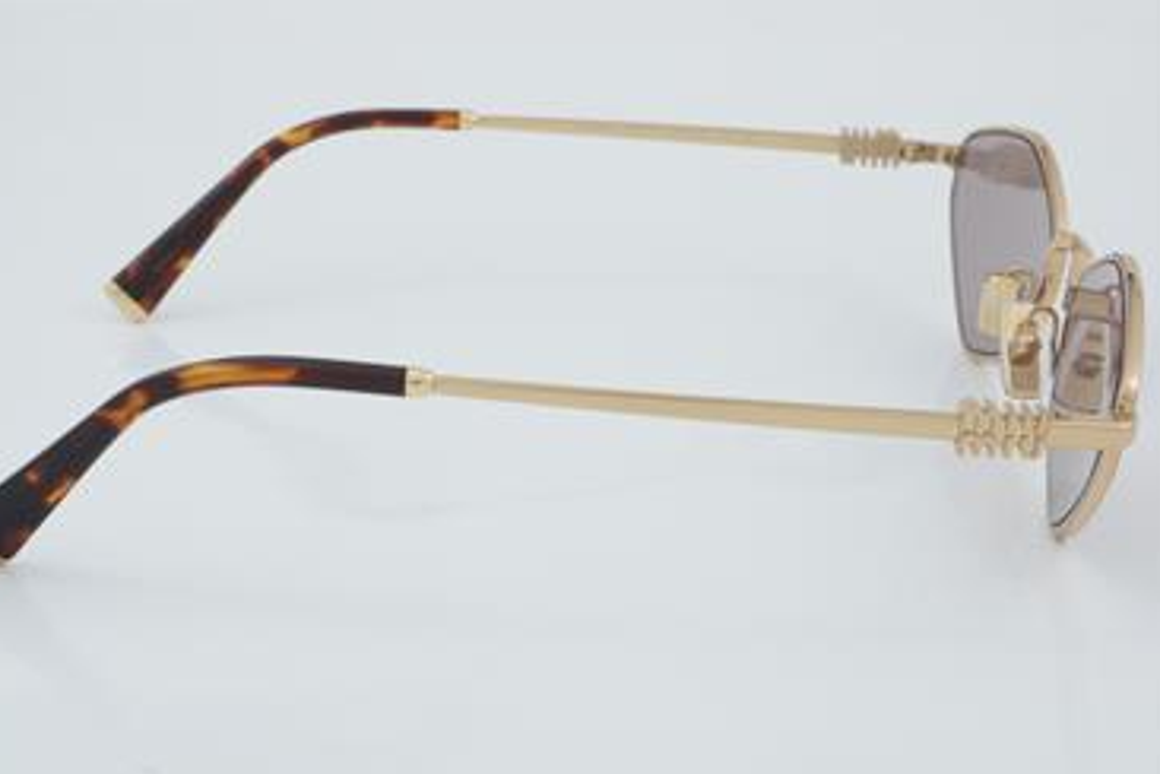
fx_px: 2642
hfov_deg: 24.8
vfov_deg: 16.7
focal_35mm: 82
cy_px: 365
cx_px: 548
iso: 100
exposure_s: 1/4
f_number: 32
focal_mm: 50
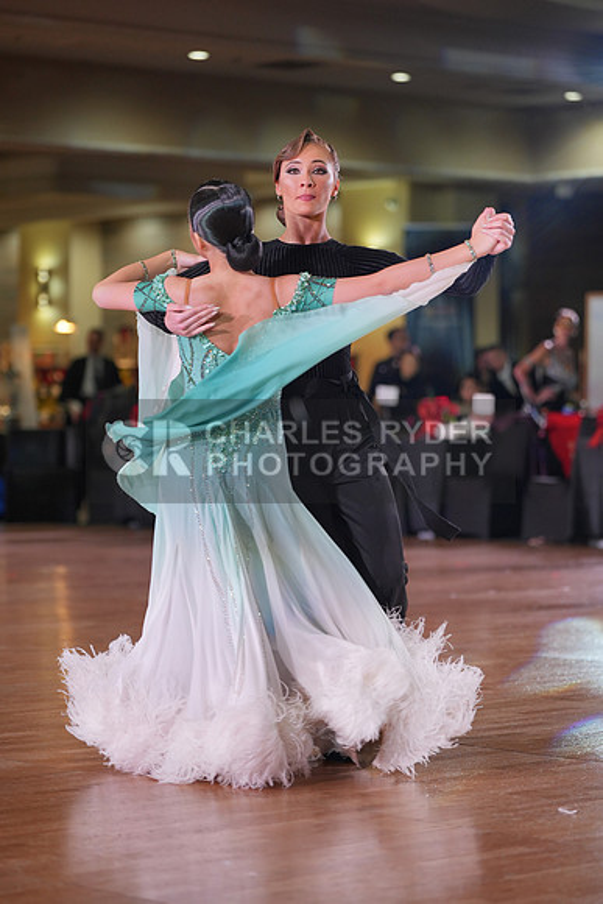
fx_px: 2787
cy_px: 452
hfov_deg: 12.3
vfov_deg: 18.4
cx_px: 302
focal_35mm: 111
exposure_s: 1/400
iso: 800
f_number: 2.8
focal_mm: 111
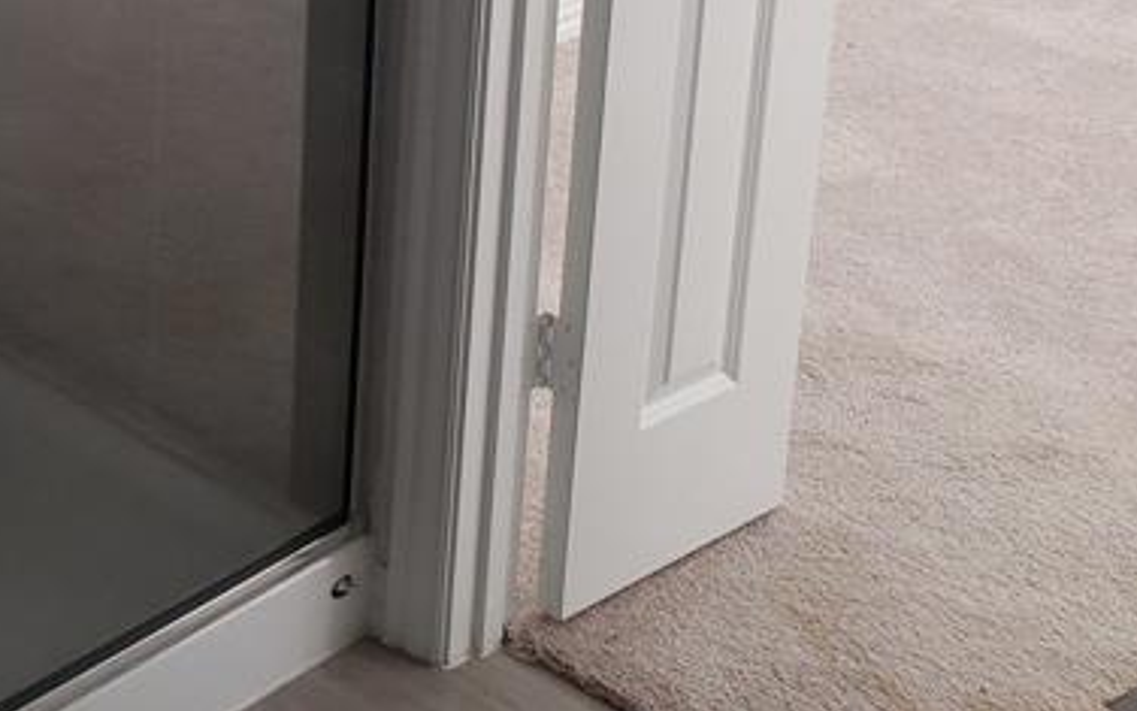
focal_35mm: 75
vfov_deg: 16.0
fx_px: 2324
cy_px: -345
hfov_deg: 25.2
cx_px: -169
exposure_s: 1/50
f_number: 2.4
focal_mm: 4.3
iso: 100
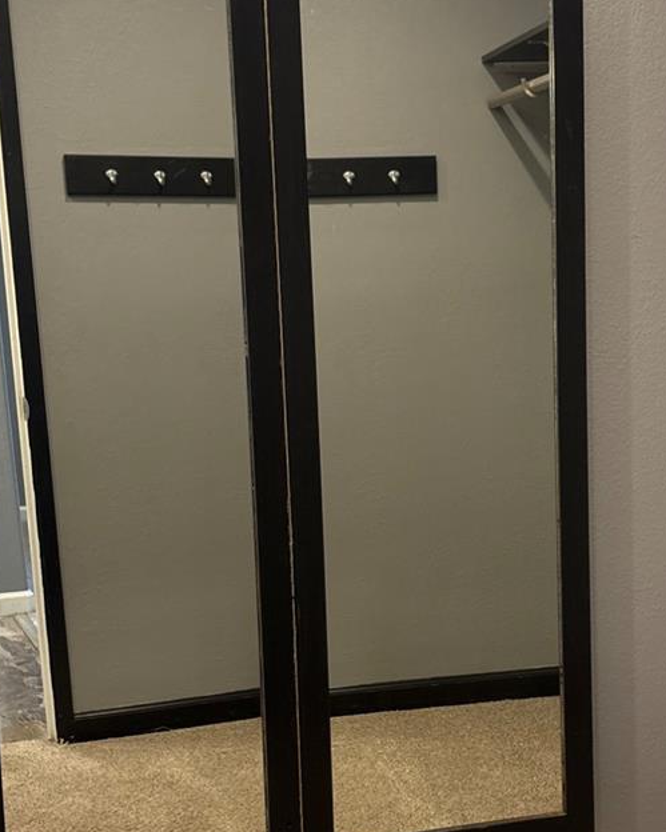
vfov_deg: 30.9
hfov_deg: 24.9
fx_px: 1503
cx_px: 410
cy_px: 479
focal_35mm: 61
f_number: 1.6
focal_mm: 5.96
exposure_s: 1/60
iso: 250
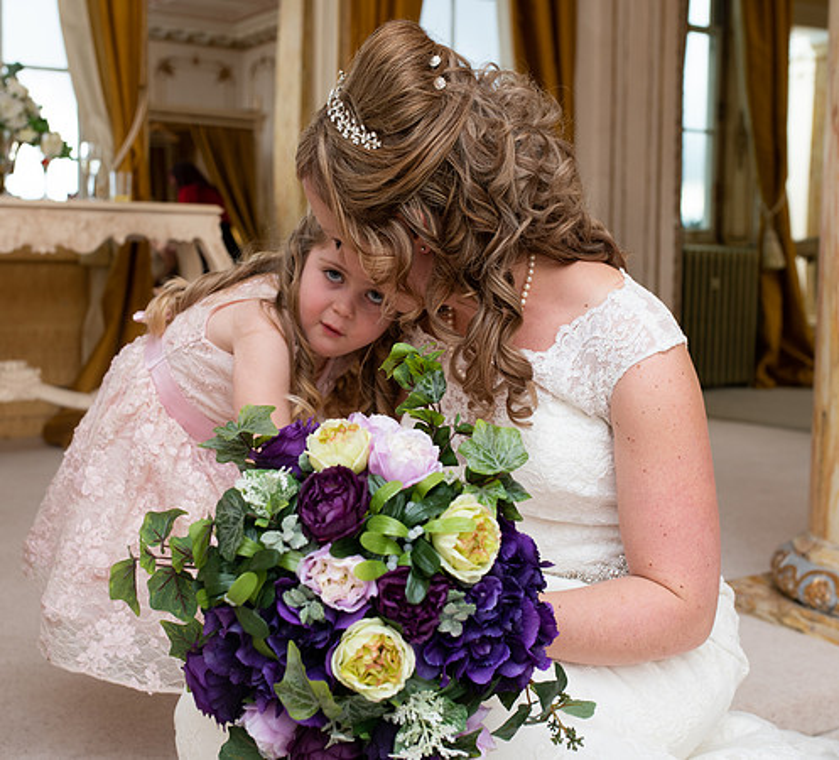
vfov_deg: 35.2
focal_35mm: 46
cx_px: 390
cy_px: 363
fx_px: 1198
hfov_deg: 38.6
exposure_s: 1/100
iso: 200
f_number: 4.5
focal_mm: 35
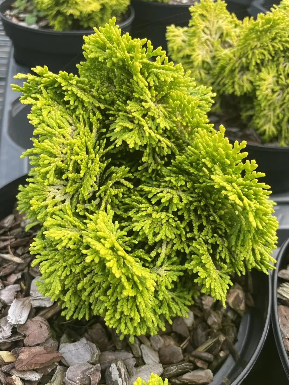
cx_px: 131
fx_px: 345
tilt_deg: -46.9
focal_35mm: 31
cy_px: 222
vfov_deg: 58.1
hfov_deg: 45.4
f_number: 1.6
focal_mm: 4.2
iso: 32
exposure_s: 1/483
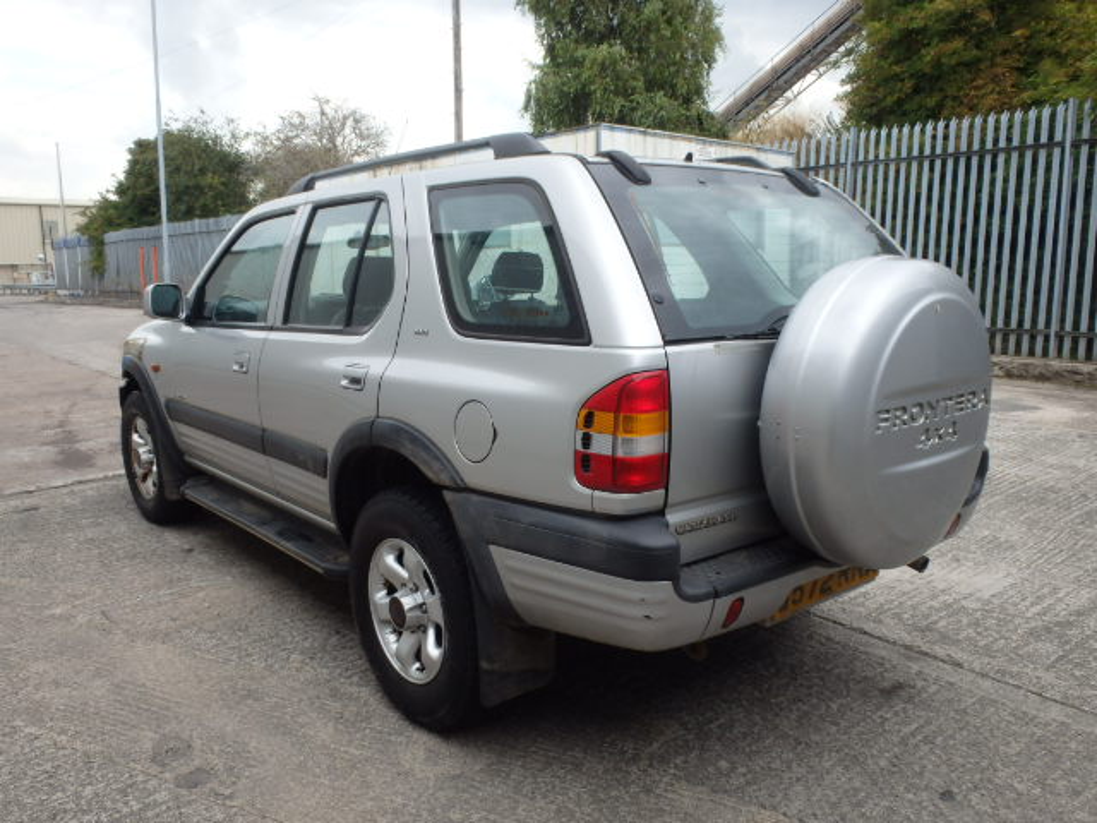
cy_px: 412
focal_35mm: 28
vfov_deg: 49.7
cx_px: 548
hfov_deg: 63.4
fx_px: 887
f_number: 3.9
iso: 125
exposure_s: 1/250
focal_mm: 5
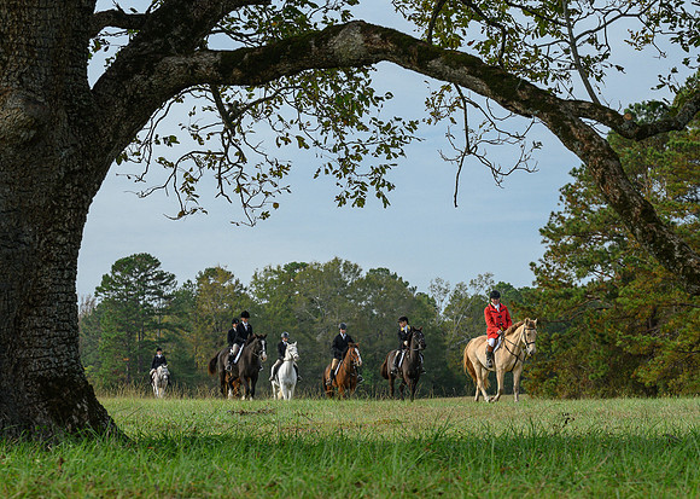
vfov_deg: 11.5
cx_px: 474
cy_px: 307
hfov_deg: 16.0
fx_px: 2484
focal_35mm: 125
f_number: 5.6
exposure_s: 1/800
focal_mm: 94
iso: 400
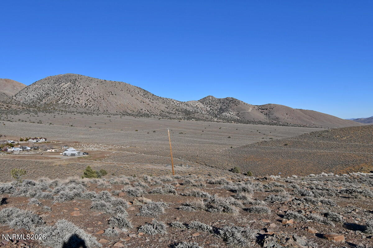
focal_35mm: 30
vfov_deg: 43.6
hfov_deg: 61.9
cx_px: 186
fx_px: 311
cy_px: 124
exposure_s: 1/400
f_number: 10
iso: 100
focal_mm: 20
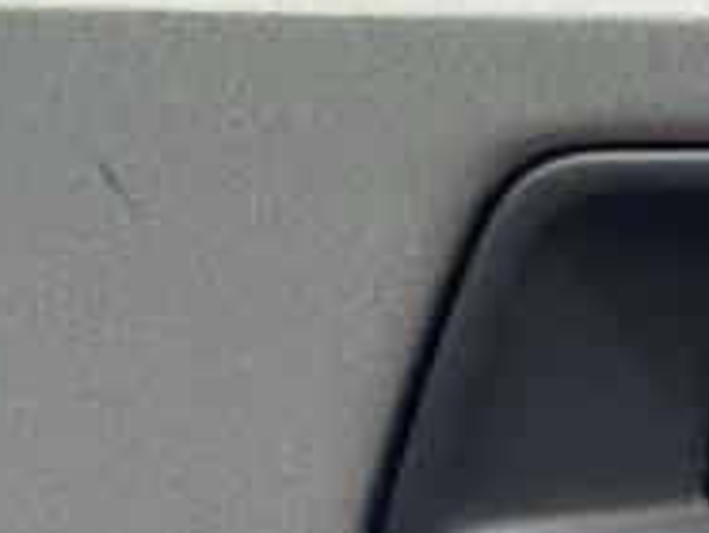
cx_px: 1197
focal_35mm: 172
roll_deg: -1.6
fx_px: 3527
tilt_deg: -8.1
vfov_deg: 7.9
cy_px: 1382
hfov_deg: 10.9
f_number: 1.8
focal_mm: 4.25
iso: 1600
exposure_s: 1/31
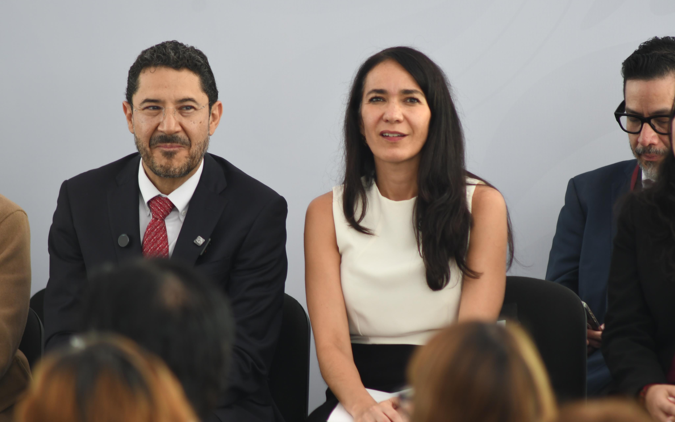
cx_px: 335
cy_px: 201
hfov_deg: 6.1
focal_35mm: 342
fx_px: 6291
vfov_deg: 3.8
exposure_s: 1/100
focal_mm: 220
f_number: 5
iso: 500
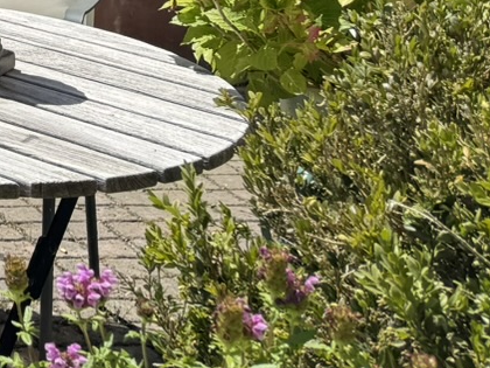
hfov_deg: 13.4
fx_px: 1656
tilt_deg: -0.8
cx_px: -601
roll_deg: -1.2
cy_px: -364
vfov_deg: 11.4
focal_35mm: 117
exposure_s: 1/3096
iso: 80
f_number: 1.78
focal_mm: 6.76
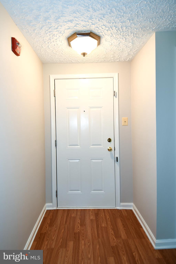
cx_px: 88
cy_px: 132
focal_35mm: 18
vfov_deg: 90.0
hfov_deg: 67.4
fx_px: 132
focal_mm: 12
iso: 200
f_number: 4
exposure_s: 1/60
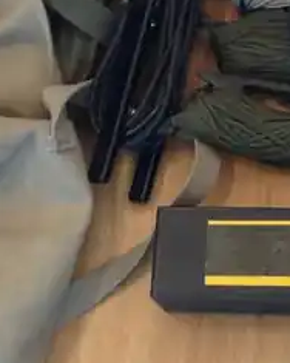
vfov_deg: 13.1
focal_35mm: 145
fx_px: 1556
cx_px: 275
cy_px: 8
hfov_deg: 10.6
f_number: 2.4
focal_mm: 4.28
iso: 125
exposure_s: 1/15
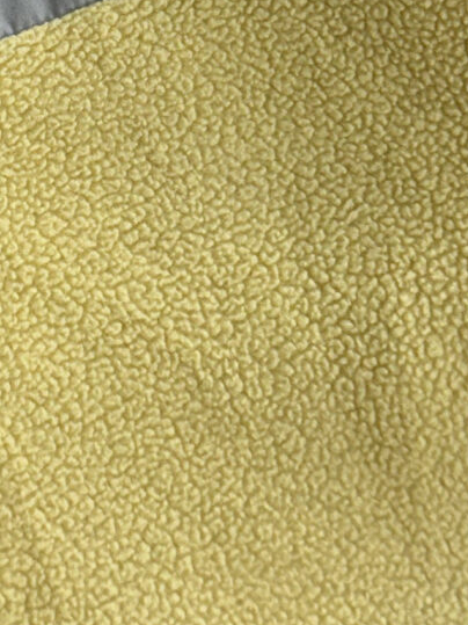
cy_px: 51
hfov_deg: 12.8
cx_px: 0
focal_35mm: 114
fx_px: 2056
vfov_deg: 17.0
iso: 100
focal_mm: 6.76
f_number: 1.78
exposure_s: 1/120
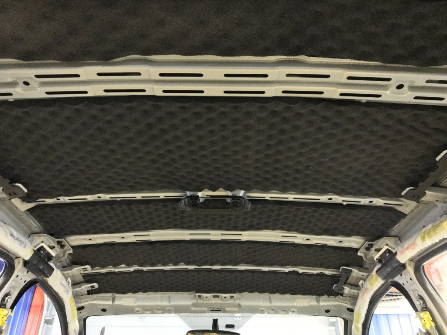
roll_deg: +0.0
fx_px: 362
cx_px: 224
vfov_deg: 49.7
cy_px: 168
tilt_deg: +32.4
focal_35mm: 28
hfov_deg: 63.4
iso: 500
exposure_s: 1/17
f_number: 1.8
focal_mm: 3.99
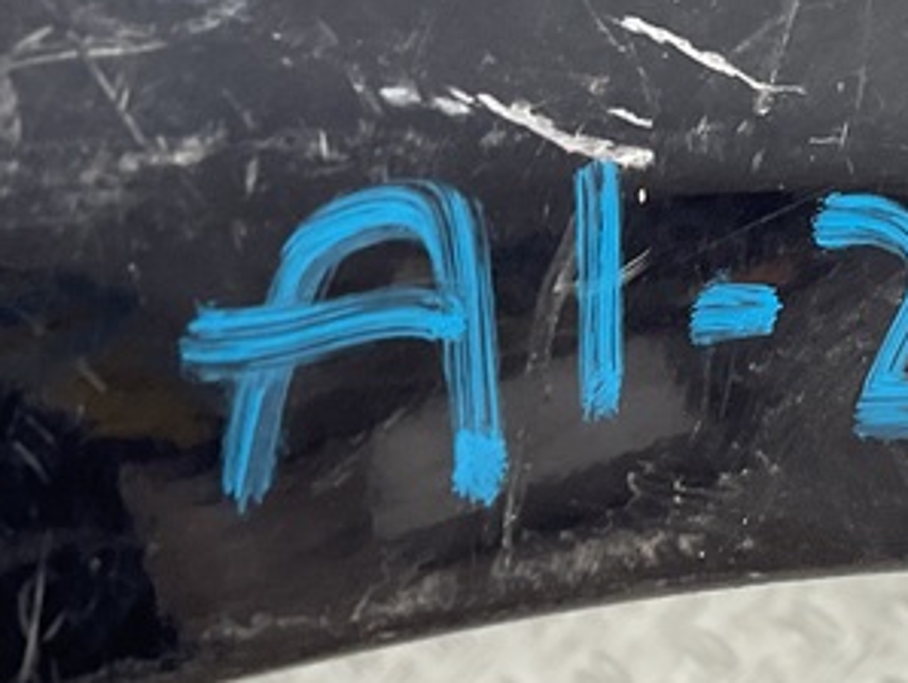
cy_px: 70
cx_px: 874
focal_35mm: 98
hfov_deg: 19.5
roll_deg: +30.0
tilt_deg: -31.3
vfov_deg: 15.0
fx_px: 2573
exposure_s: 1/120
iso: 40
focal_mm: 3
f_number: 1.8
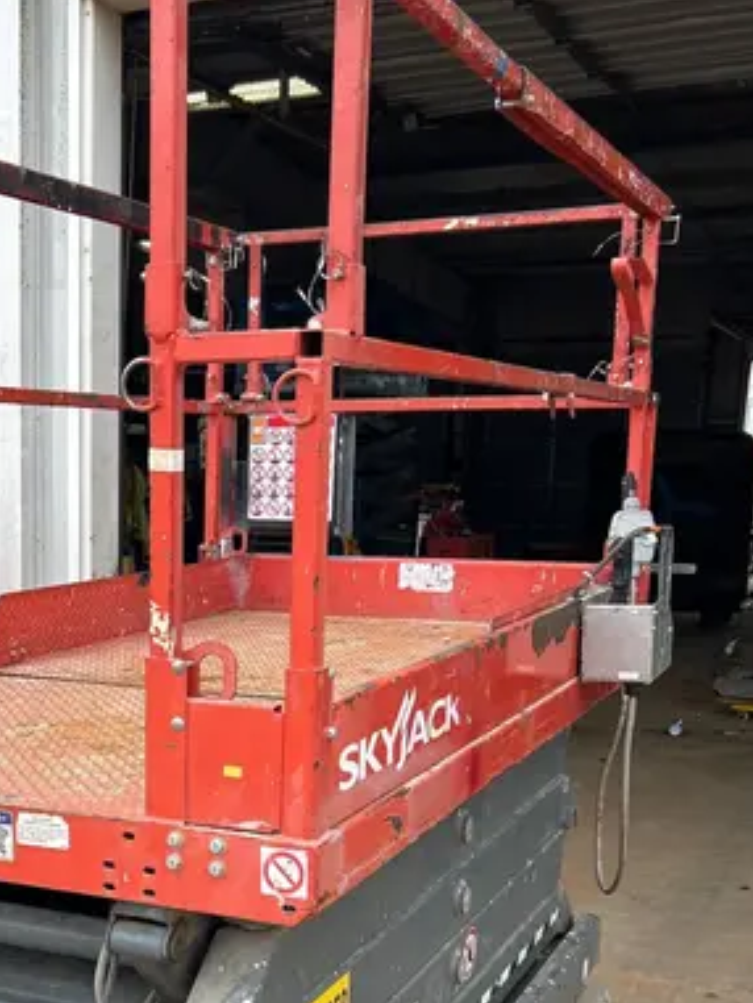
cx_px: 163
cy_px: 791
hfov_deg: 28.6
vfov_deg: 36.9
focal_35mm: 50
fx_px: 1449
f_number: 1.5
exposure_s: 1/1266
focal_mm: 5.7
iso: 50
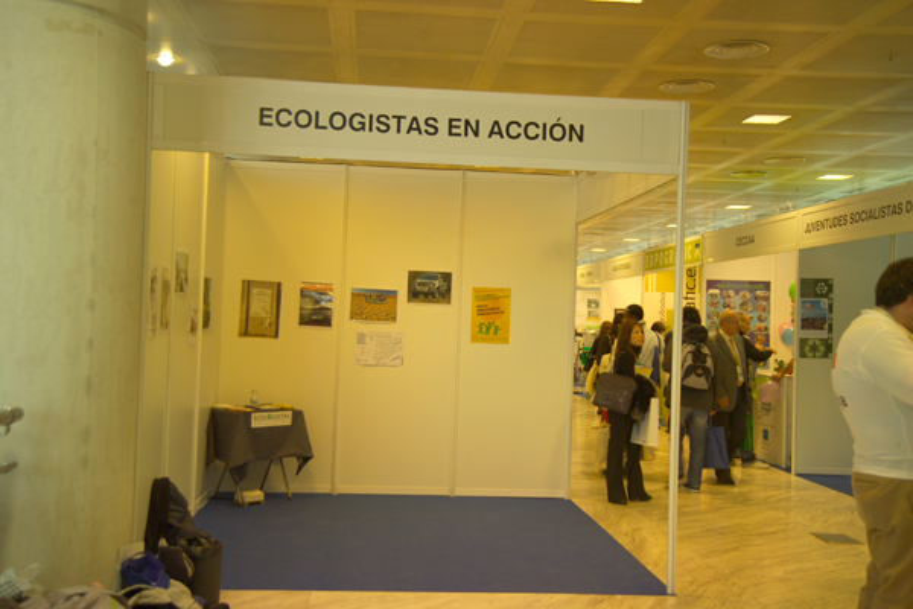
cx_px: 456
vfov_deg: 31.9
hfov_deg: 46.4
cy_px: 304
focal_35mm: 42
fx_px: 1065
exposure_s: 1/10
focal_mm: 42
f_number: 4.8
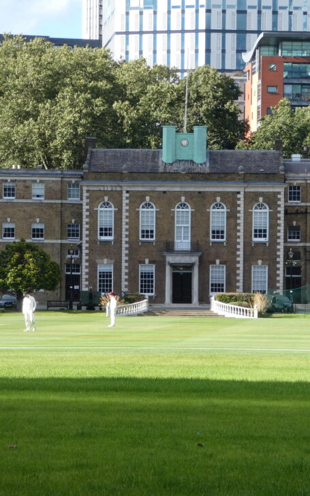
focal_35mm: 164
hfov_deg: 8.0
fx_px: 2217
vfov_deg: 12.8
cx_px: 164
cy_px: 261
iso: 80
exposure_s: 1/160
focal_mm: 19.7
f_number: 5
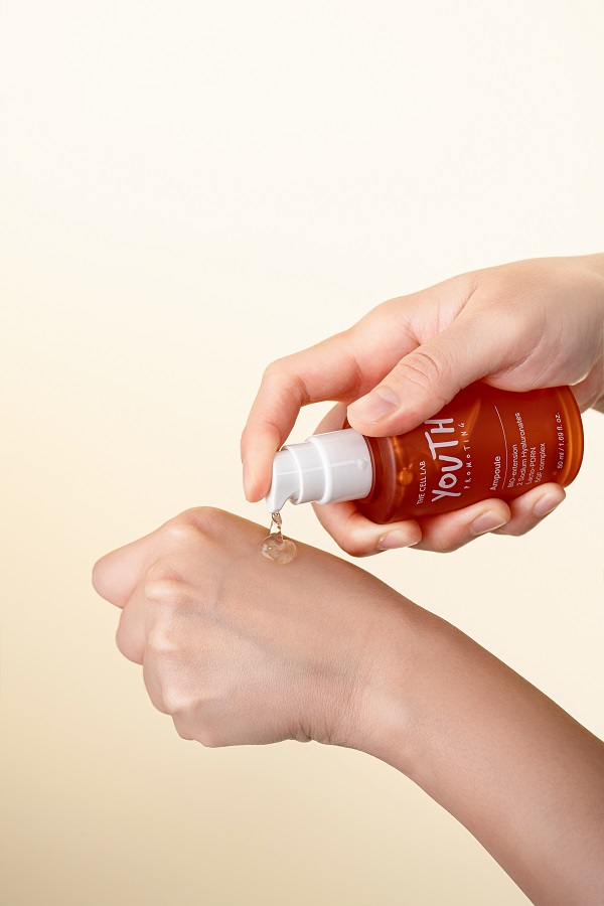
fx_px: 1762
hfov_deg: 19.5
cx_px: 302
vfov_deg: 28.8
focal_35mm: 70
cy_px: 453
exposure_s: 1/200
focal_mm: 70
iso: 640
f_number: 9
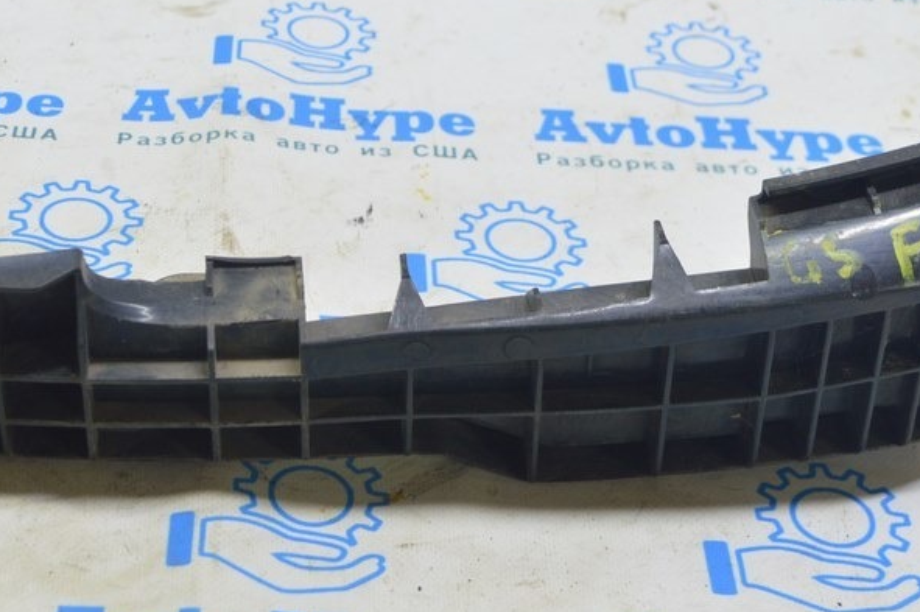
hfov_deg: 25.8
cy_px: 189
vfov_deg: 17.4
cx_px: 294
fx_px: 1992
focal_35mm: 78
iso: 400
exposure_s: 1/20
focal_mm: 30
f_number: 5.6
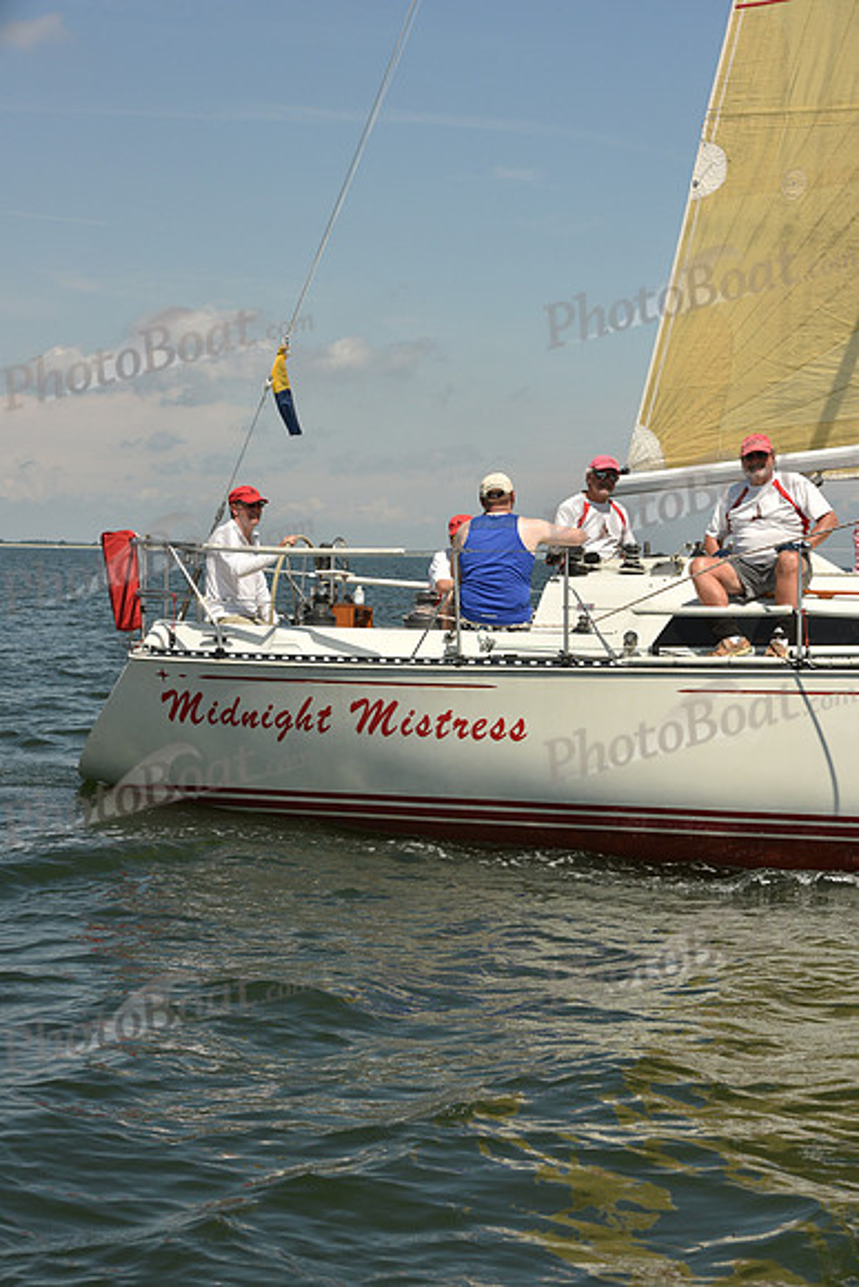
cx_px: 430
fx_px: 2504
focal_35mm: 70
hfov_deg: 19.5
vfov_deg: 28.8
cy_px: 644
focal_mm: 70
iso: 320
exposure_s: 1/1250
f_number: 10
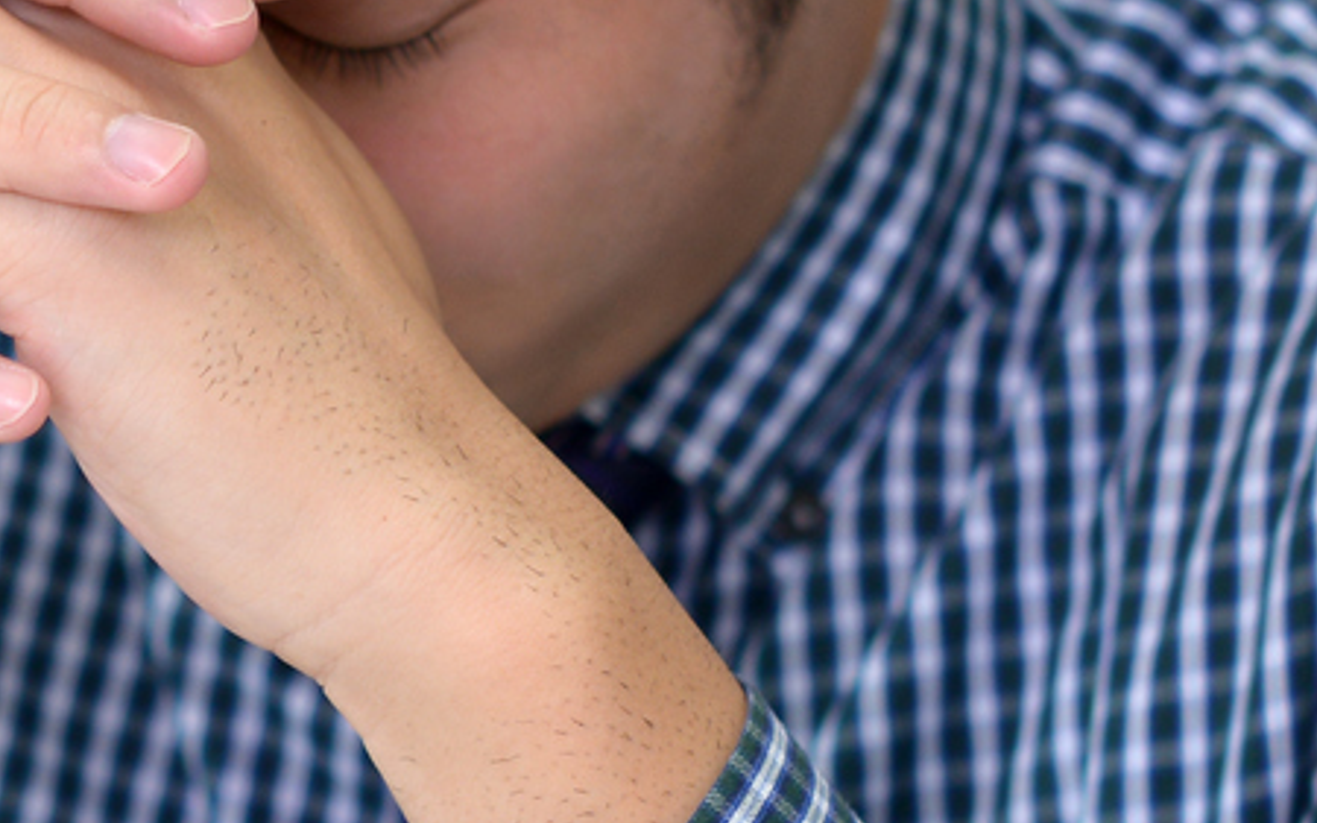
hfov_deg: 8.7
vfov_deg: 5.5
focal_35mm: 240
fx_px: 8612
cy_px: 407
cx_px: -120
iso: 250
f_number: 2.8
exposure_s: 1/200
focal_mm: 50
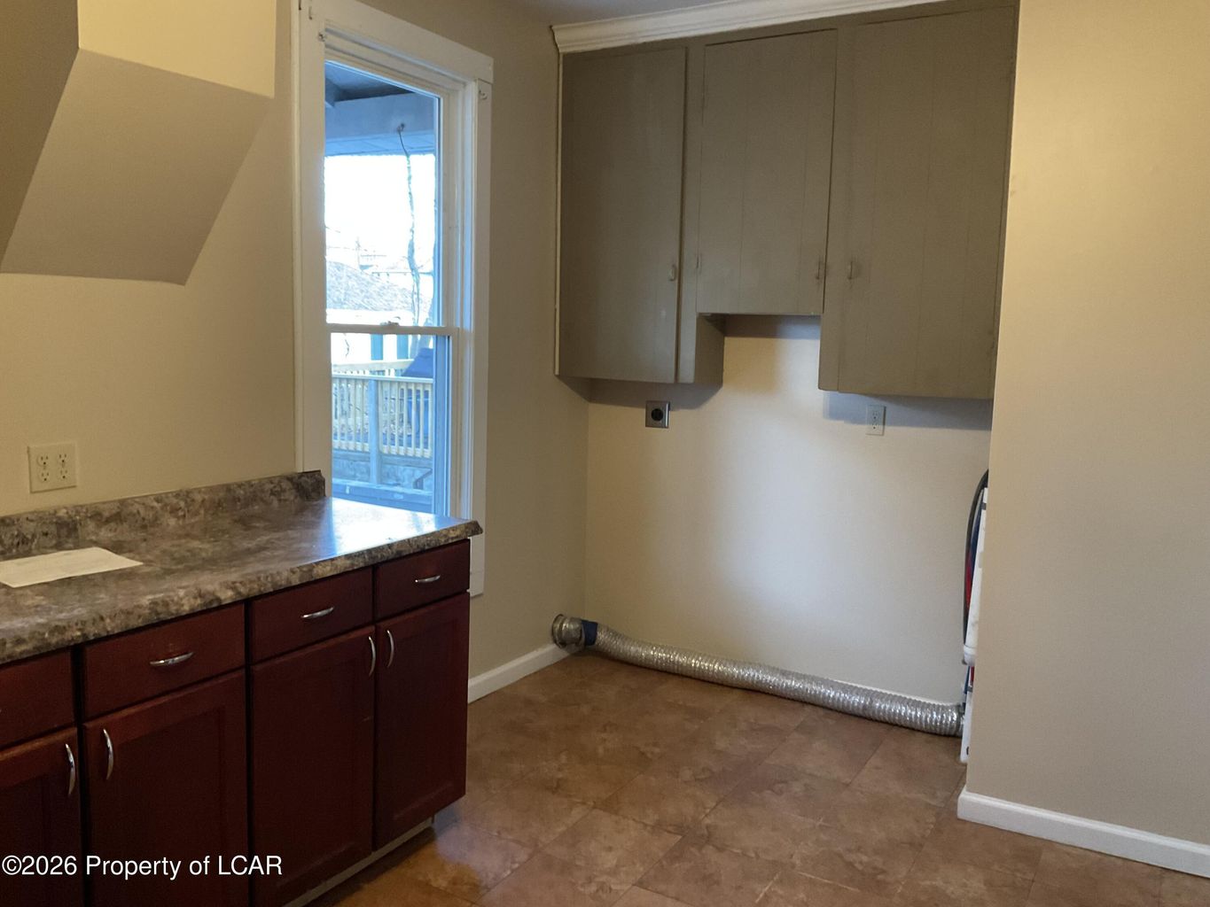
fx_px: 1014
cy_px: 454
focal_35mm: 29
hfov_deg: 61.7
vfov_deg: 48.2
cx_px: 605
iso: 250
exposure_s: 1/30
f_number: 1.8
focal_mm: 3
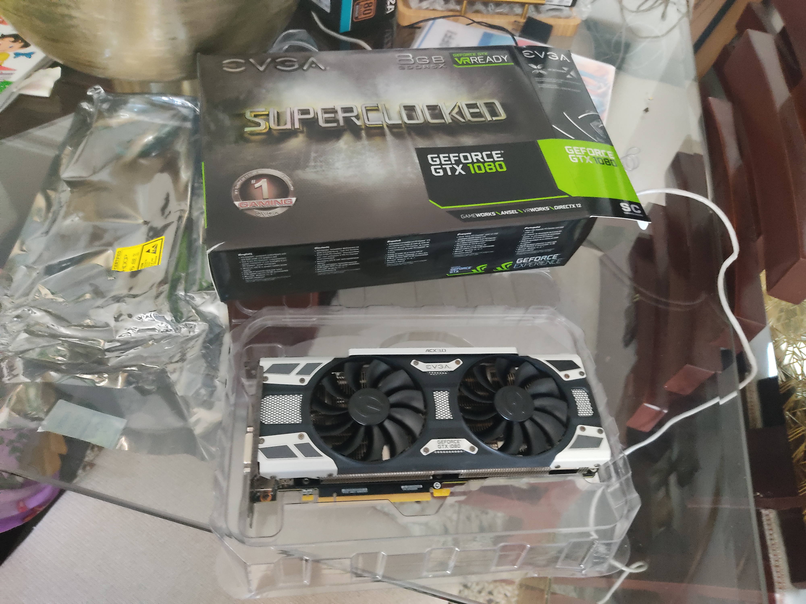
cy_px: 302
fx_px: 605
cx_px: 403
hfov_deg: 67.3
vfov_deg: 53.1
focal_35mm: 26
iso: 3511
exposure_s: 1/17
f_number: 1.79
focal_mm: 4.74
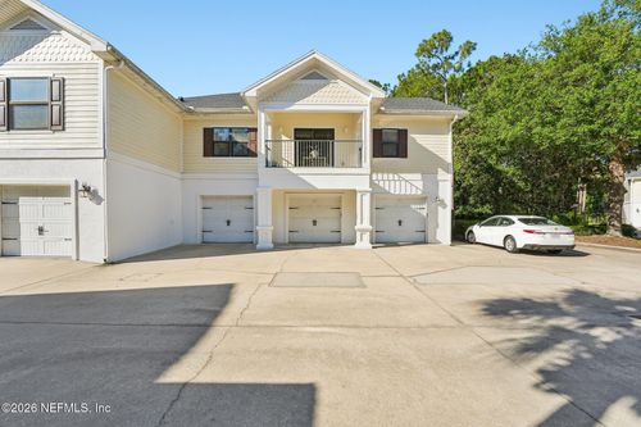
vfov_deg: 81.2
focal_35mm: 14
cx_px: 320
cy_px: 214
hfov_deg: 104.3
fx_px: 249
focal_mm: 14
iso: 100
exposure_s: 1/100
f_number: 11
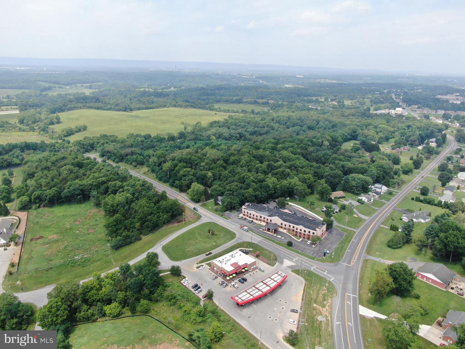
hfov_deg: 71.6
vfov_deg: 56.8
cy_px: 174
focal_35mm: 24
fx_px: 322
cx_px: 232
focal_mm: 4.39
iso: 100
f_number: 2.8
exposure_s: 1/1000
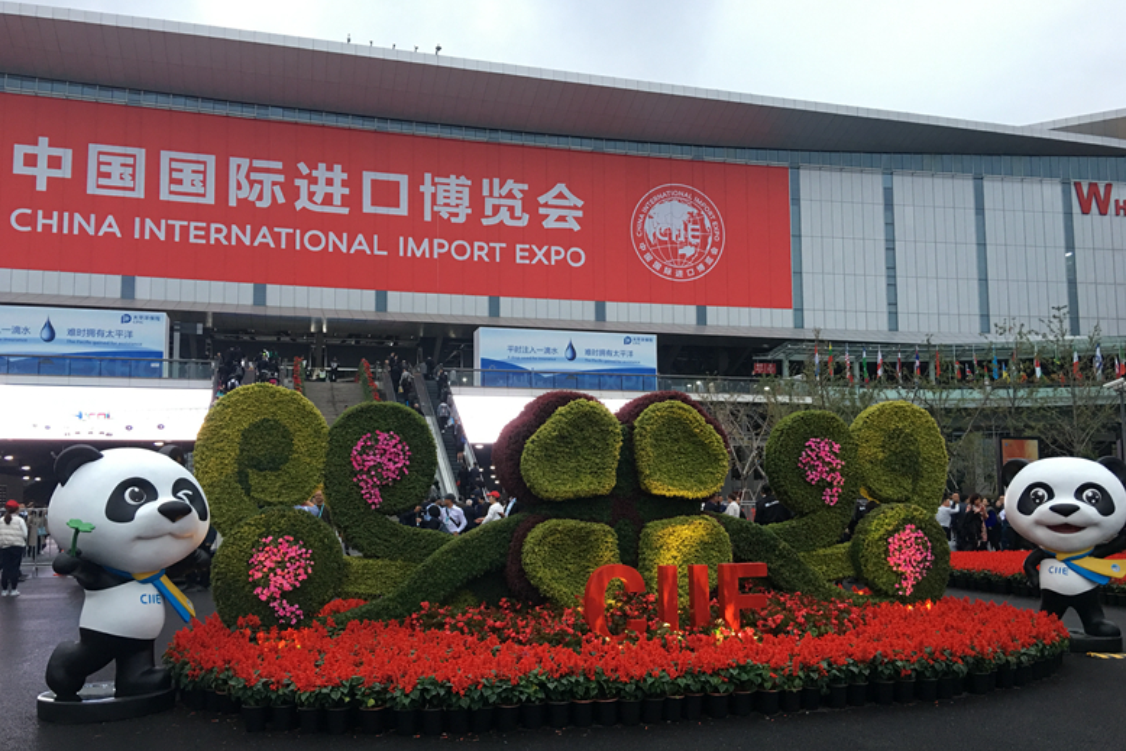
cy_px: 414
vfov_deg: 42.3
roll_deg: -0.3
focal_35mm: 31
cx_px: 570
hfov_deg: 60.3
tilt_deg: +6.2
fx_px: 970
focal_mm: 4.15
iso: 50
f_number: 2.2
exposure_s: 1/33
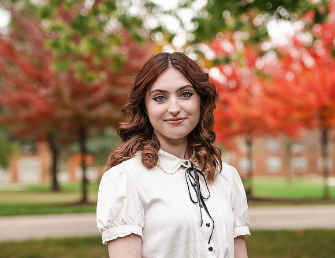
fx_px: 1027
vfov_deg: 14.4
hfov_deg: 18.5
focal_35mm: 105
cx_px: 160
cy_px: 124
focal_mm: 92
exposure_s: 1/250
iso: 320
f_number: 4
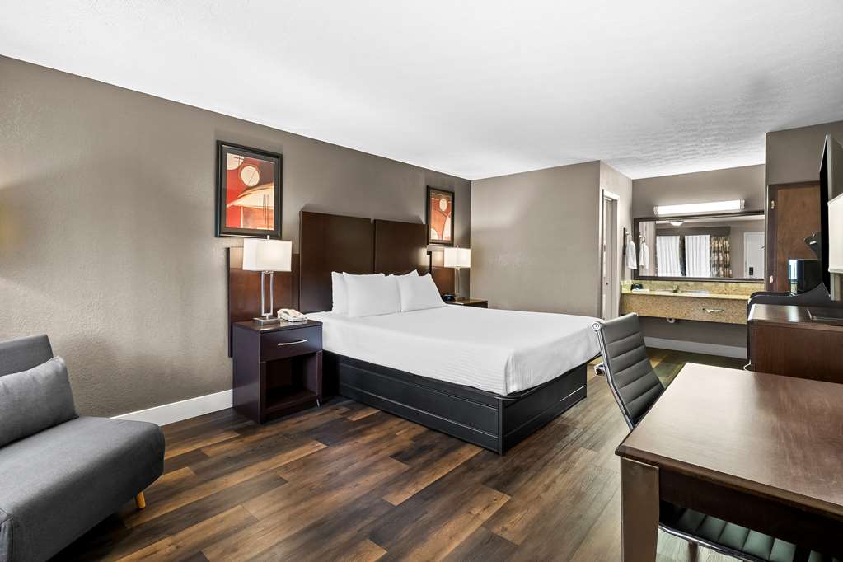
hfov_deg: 104.3
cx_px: 422
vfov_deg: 81.2
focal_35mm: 14
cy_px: 281
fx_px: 328
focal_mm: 9
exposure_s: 1/1.25
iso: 320
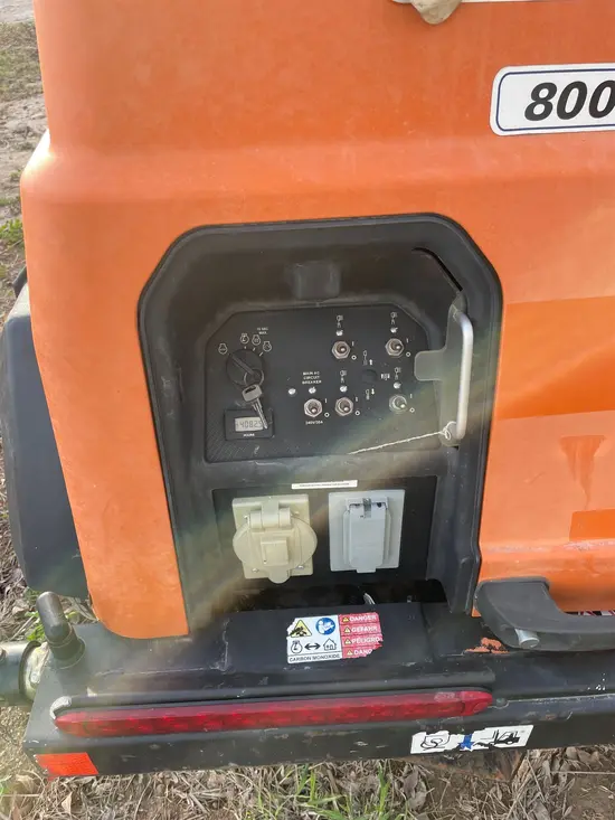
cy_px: 410
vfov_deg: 67.3
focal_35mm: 26
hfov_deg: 53.1
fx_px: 616
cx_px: 308
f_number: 1.6
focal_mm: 4.2
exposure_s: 1/156
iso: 32
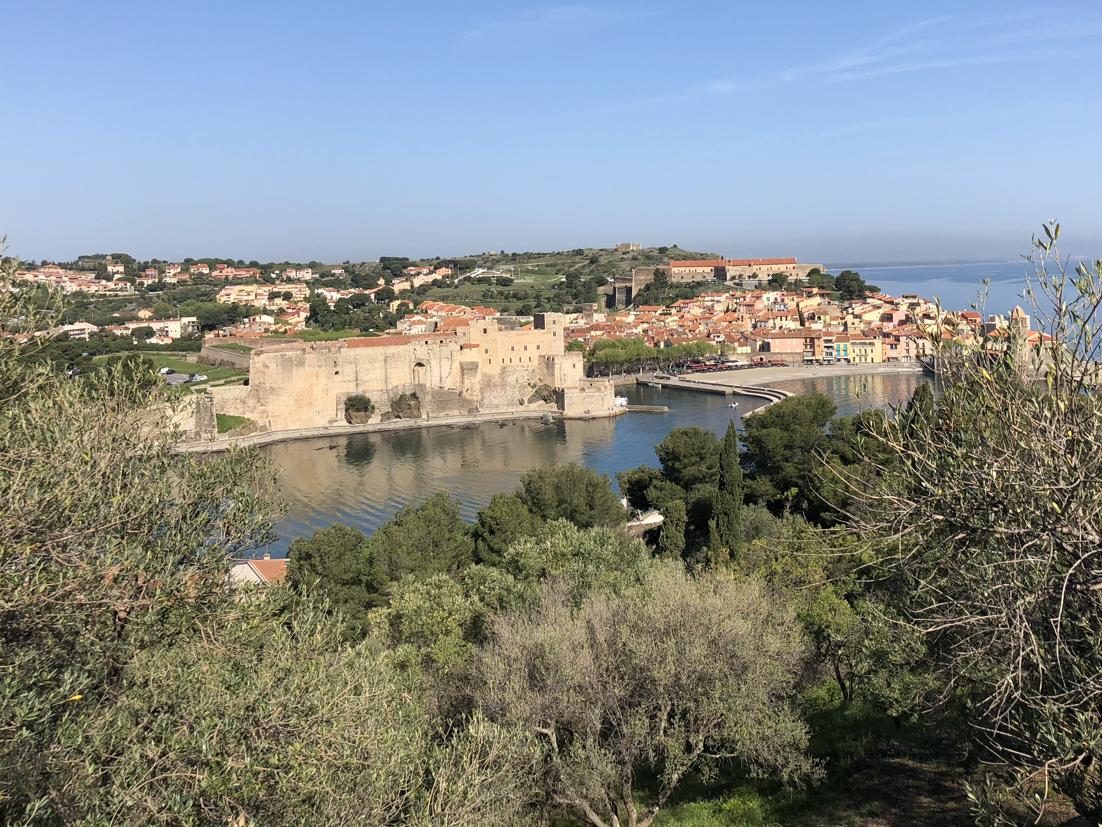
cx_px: 592
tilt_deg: -0.6
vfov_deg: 39.4
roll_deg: +2.0
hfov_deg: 51.3
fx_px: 1146
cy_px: 303
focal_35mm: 36
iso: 20
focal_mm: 4
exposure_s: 1/2525
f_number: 1.8
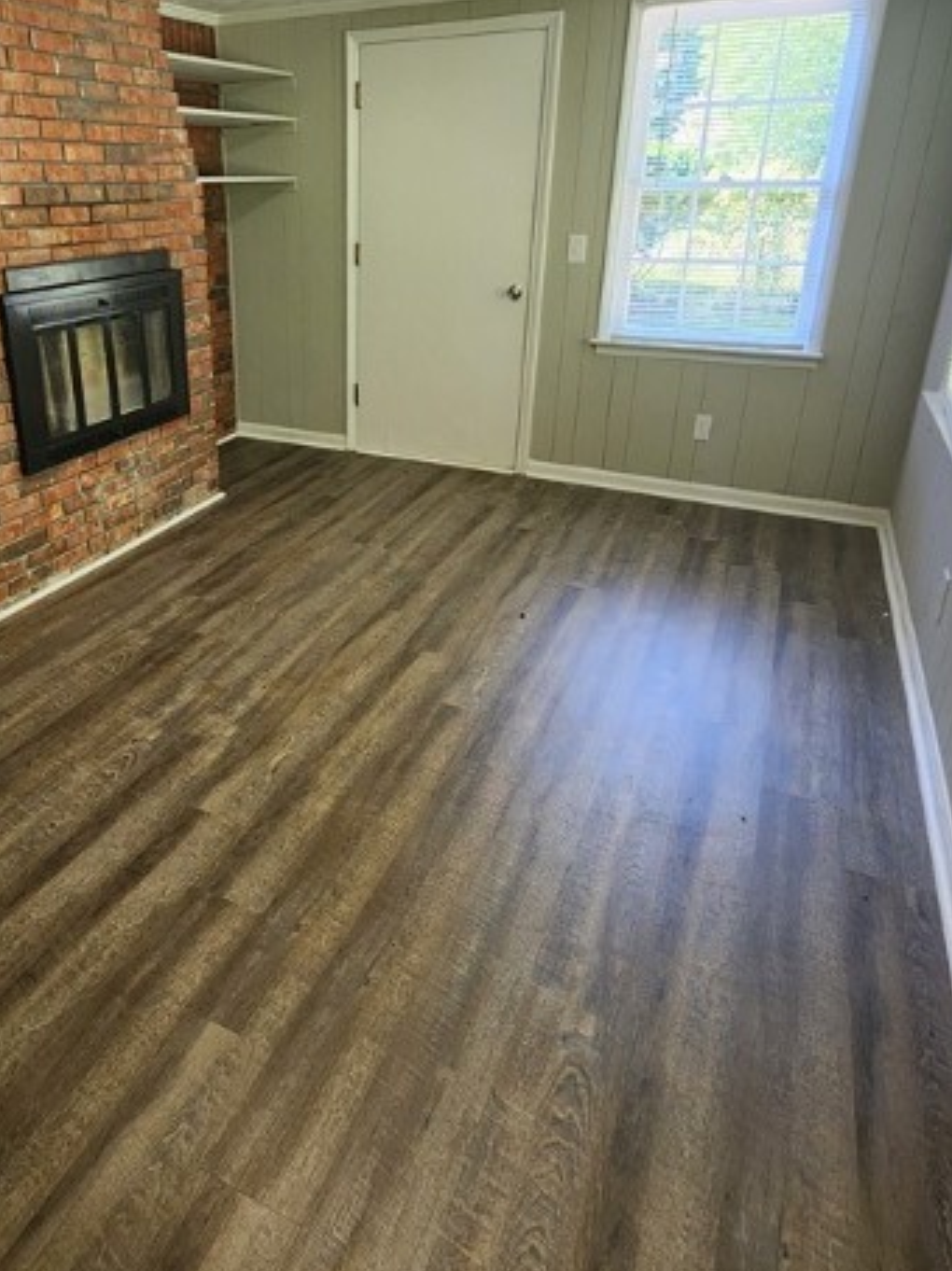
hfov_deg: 59.5
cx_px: 308
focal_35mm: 22
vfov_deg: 75.8
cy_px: 529
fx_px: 807
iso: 200
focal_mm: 2.2
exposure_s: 1/60
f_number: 2.2
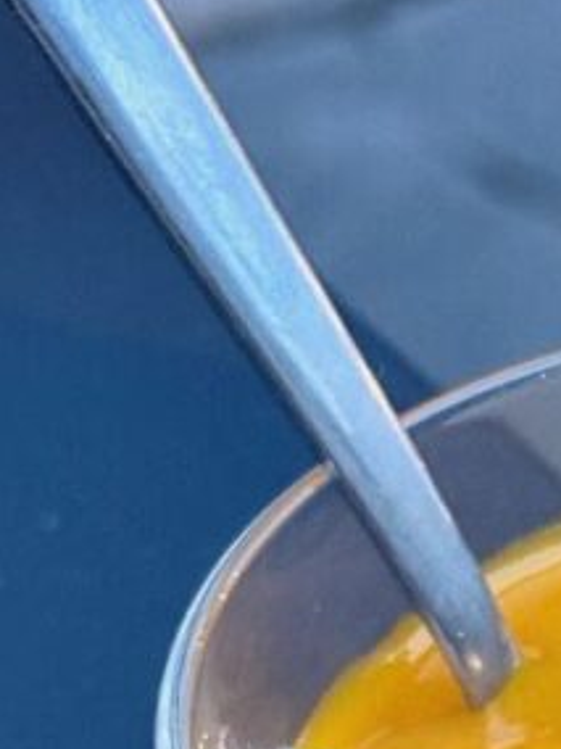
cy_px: 654
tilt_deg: -38.8
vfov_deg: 11.4
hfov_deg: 8.4
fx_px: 3738
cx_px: 840
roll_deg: -2.4
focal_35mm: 173
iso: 250
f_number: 1.78
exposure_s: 1/33
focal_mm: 6.76
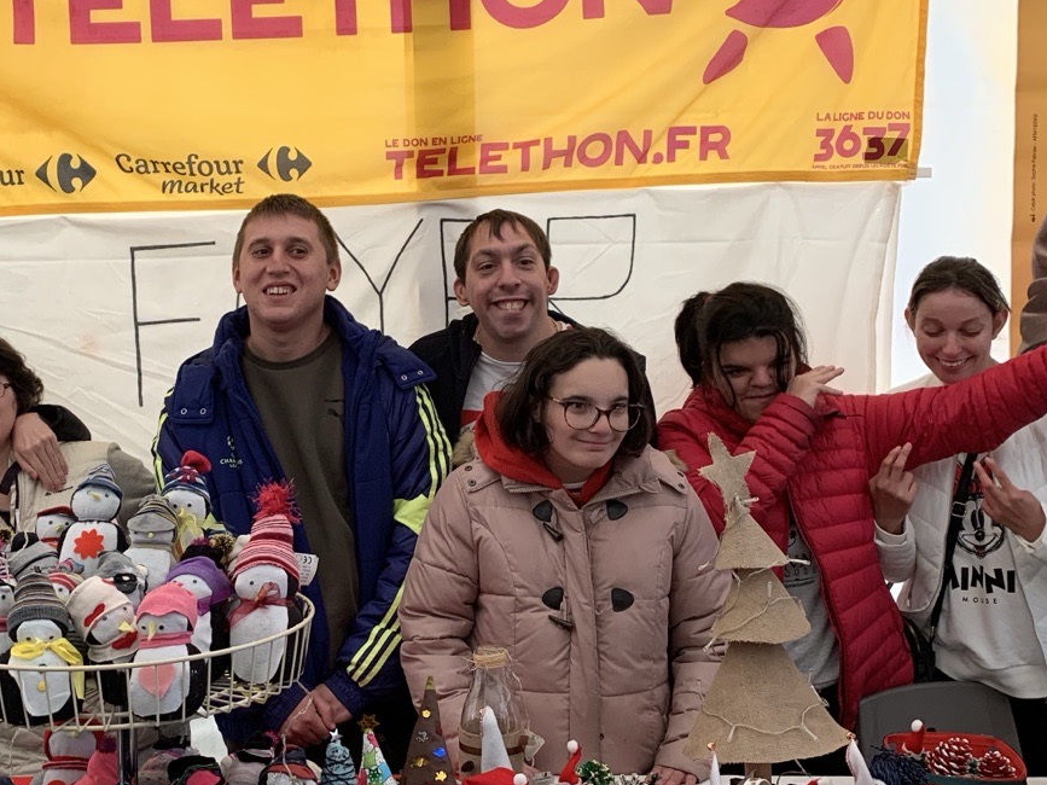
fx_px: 1452
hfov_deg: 39.4
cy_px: 356
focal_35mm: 48
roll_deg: -1.0
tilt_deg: -4.6
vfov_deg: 30.2
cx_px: 394
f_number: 1.8
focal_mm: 4.25
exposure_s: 1/121
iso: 80
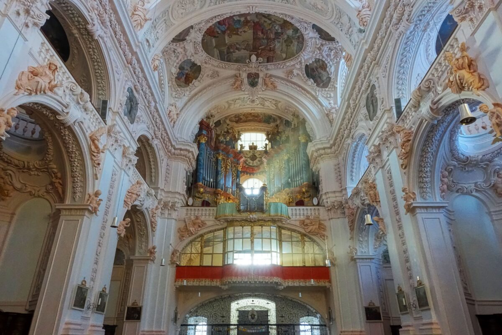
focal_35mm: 24
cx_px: 251
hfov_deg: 73.7
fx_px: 335
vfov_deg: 53.1
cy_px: 168
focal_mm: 8.8
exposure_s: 1/25
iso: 3200
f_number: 11
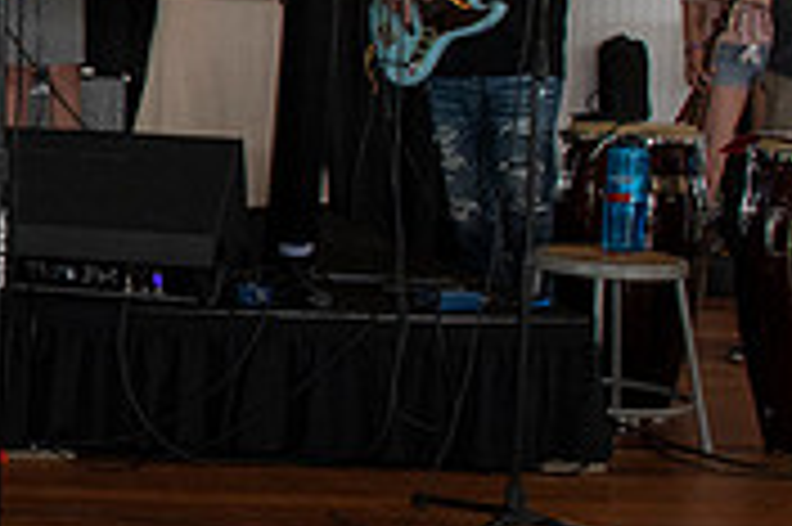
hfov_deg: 21.1
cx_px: -342
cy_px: 11
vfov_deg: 15.9
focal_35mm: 84
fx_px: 1846
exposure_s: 1/125
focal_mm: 17
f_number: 5.6
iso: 800
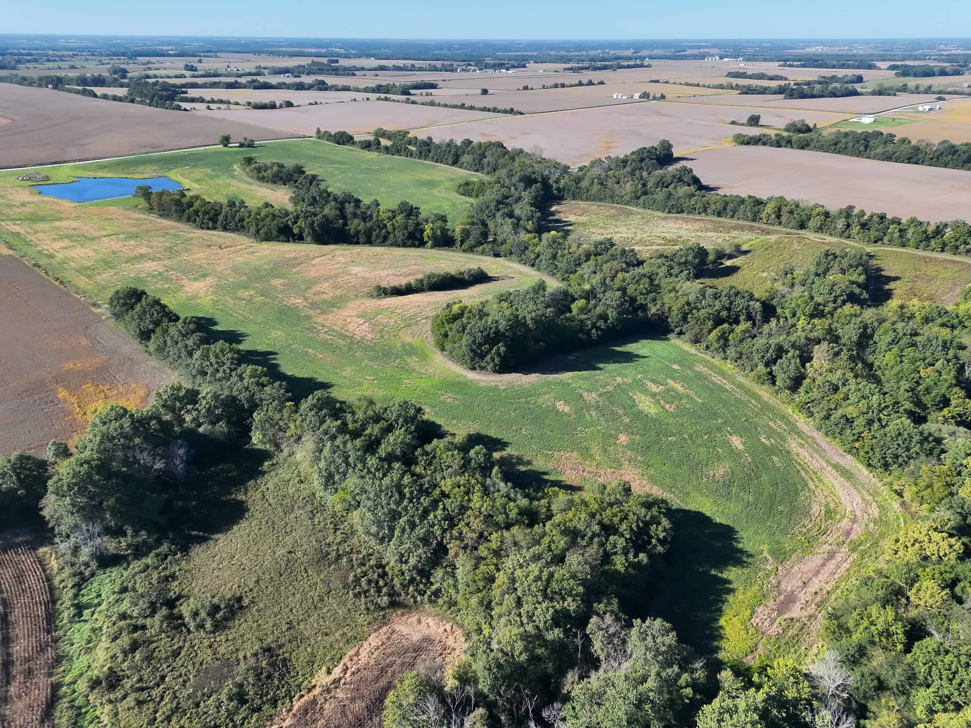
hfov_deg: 71.6
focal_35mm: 24
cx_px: 486
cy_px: 364
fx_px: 673
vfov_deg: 56.8
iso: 210
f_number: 1.7
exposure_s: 1/3200
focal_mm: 6.72
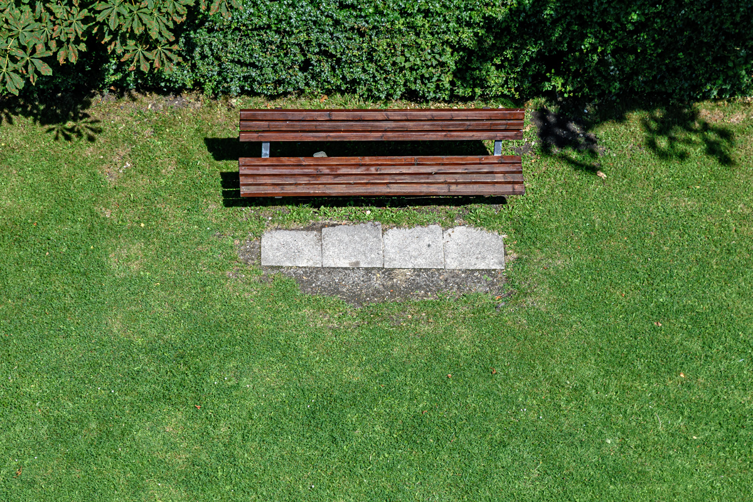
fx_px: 2510
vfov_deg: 11.4
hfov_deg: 17.1
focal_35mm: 120
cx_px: 376
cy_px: 251
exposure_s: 1/500
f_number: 8
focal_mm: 80
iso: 200
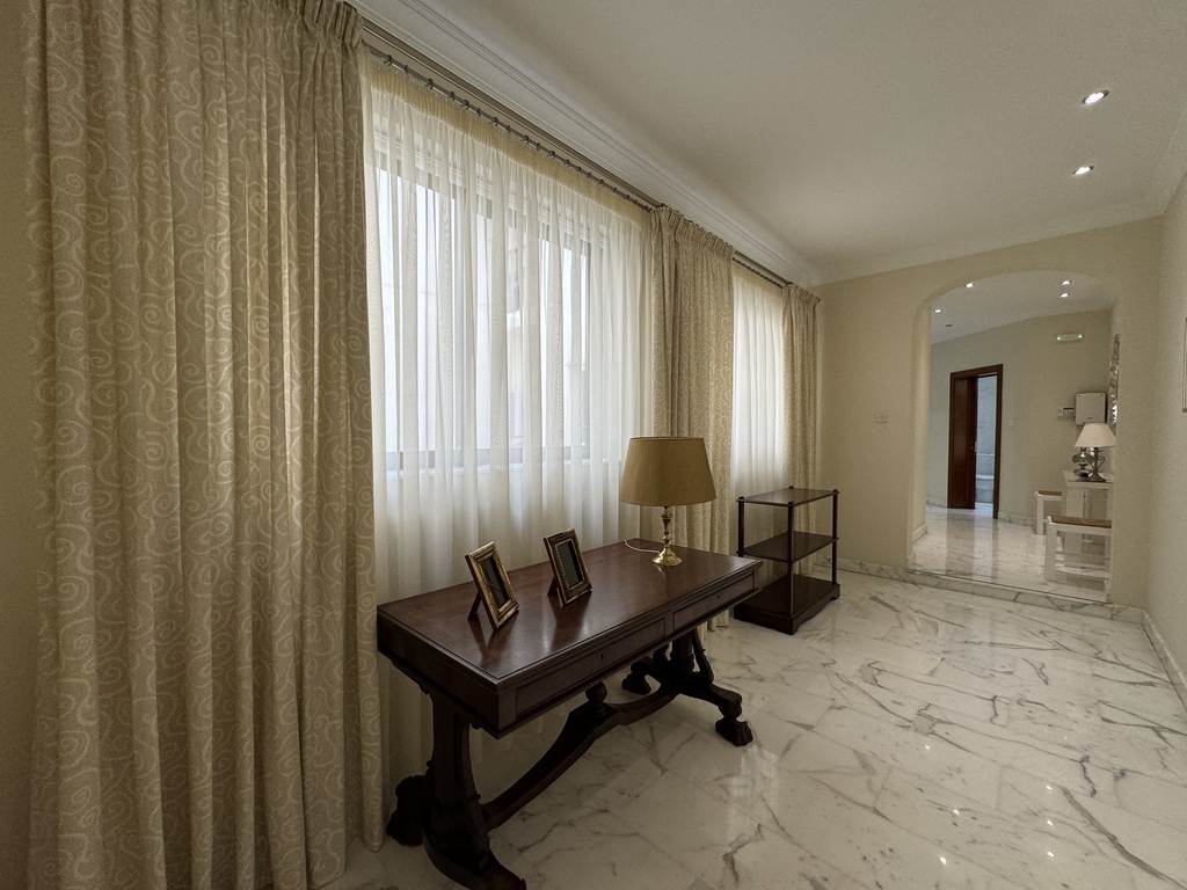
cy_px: 445
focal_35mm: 14
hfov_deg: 102.1
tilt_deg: -1.0
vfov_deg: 85.7
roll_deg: -0.4
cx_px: 594
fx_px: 480
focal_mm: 2.22
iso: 160
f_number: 2.2
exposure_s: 1/100
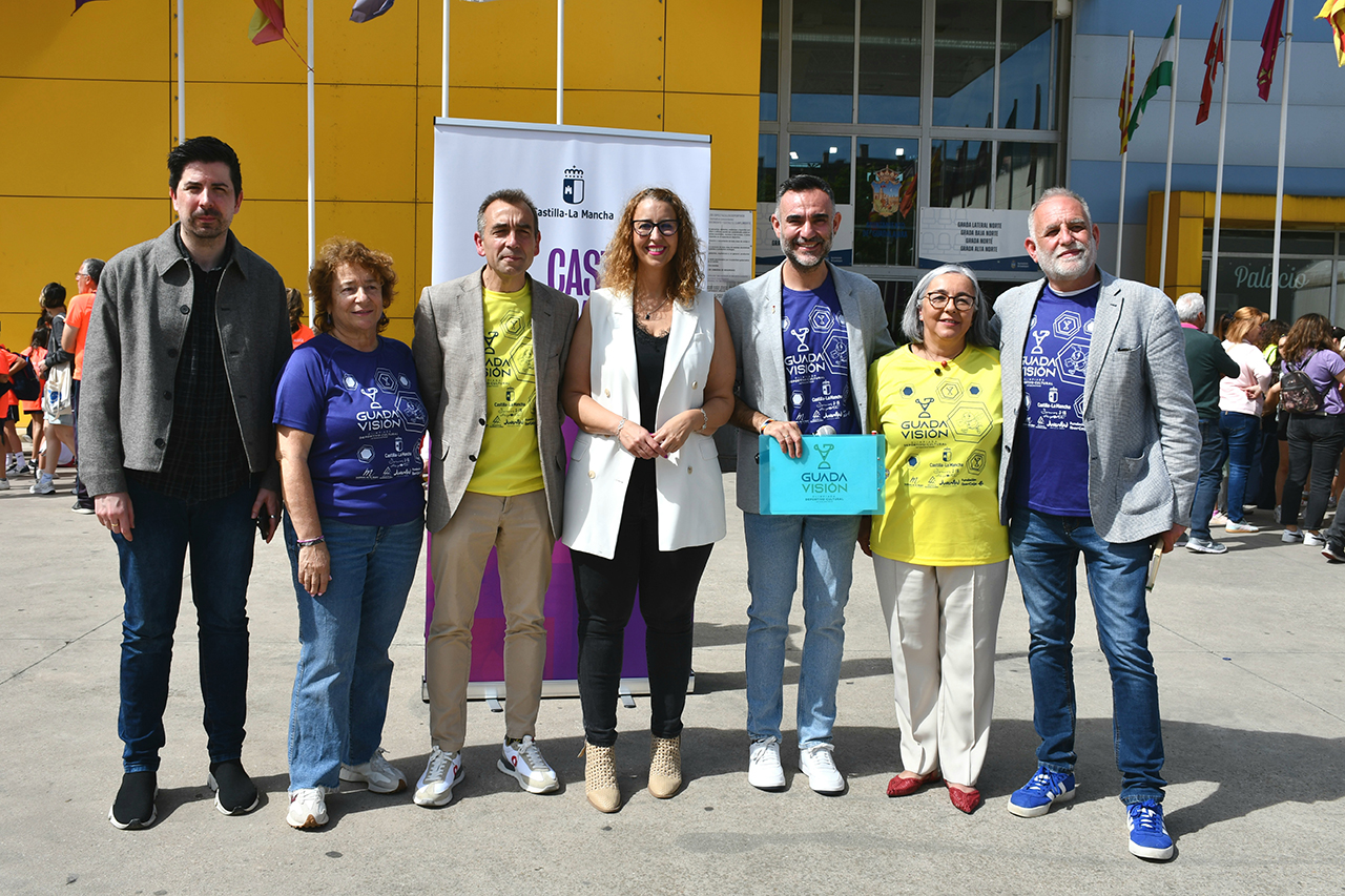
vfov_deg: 40.0
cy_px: 448
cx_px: 672
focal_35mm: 33
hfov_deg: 57.2
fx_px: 1233
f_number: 8
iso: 100
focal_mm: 22
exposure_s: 1/250
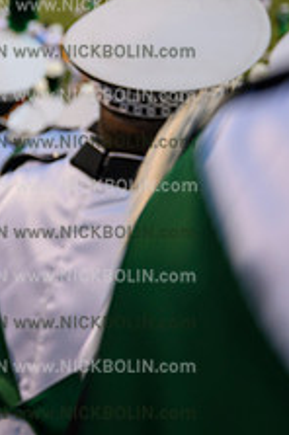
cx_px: -262
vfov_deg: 20.4
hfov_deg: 12.4
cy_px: 96
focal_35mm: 99
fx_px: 1196
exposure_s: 1/50
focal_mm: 38
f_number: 4
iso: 100
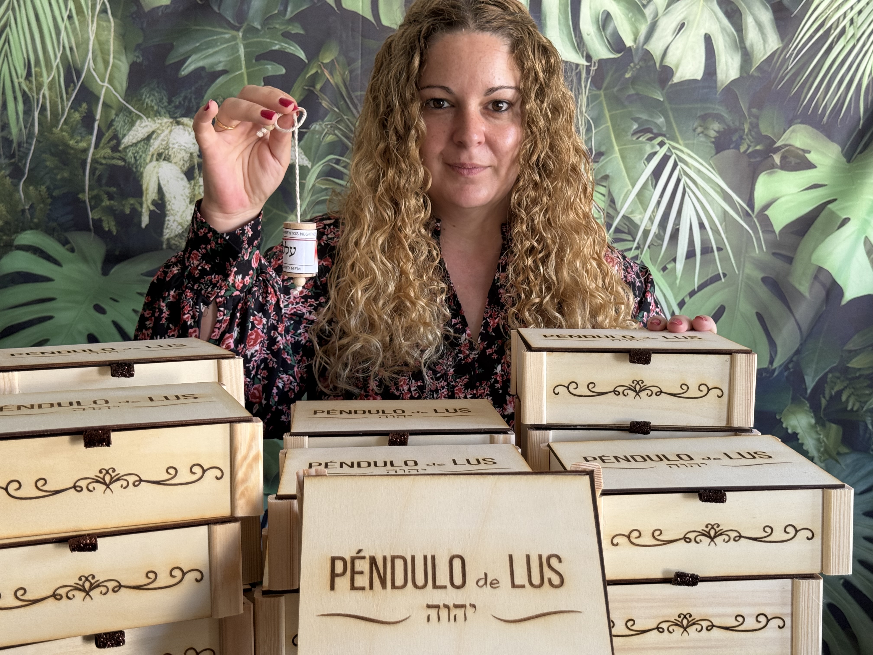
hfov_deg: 39.7
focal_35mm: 48
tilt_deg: -8.6
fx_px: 1211
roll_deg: +0.8
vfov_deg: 30.3
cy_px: 328
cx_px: 436
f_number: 1.78
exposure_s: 1/70
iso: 100
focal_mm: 6.76
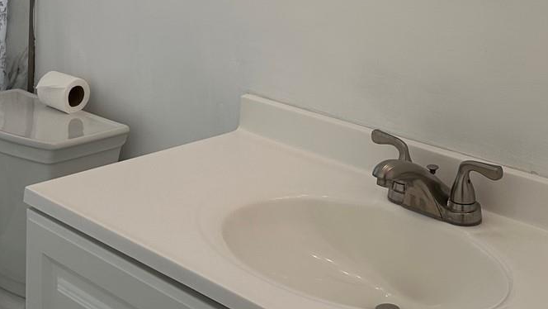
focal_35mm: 63
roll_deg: -1.4
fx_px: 916
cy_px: -133
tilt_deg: -0.2
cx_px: 249
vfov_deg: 17.5
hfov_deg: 33.3
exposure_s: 1/205
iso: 80
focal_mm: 6.86
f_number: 1.78
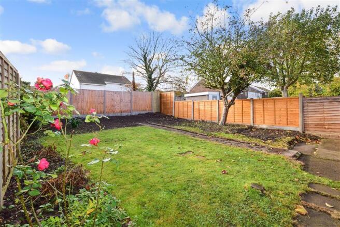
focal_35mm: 15
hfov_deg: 100.4
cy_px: 114
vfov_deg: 77.3
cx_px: 170
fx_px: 142
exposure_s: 1/200
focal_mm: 10
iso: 200
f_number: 6.3
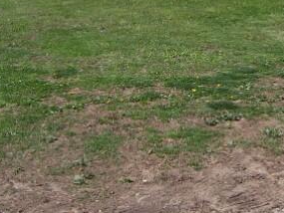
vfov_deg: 19.4
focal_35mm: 74
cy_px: 8
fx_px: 607
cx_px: 179
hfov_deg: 26.2
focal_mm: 5.5
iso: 80
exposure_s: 1/750
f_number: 4
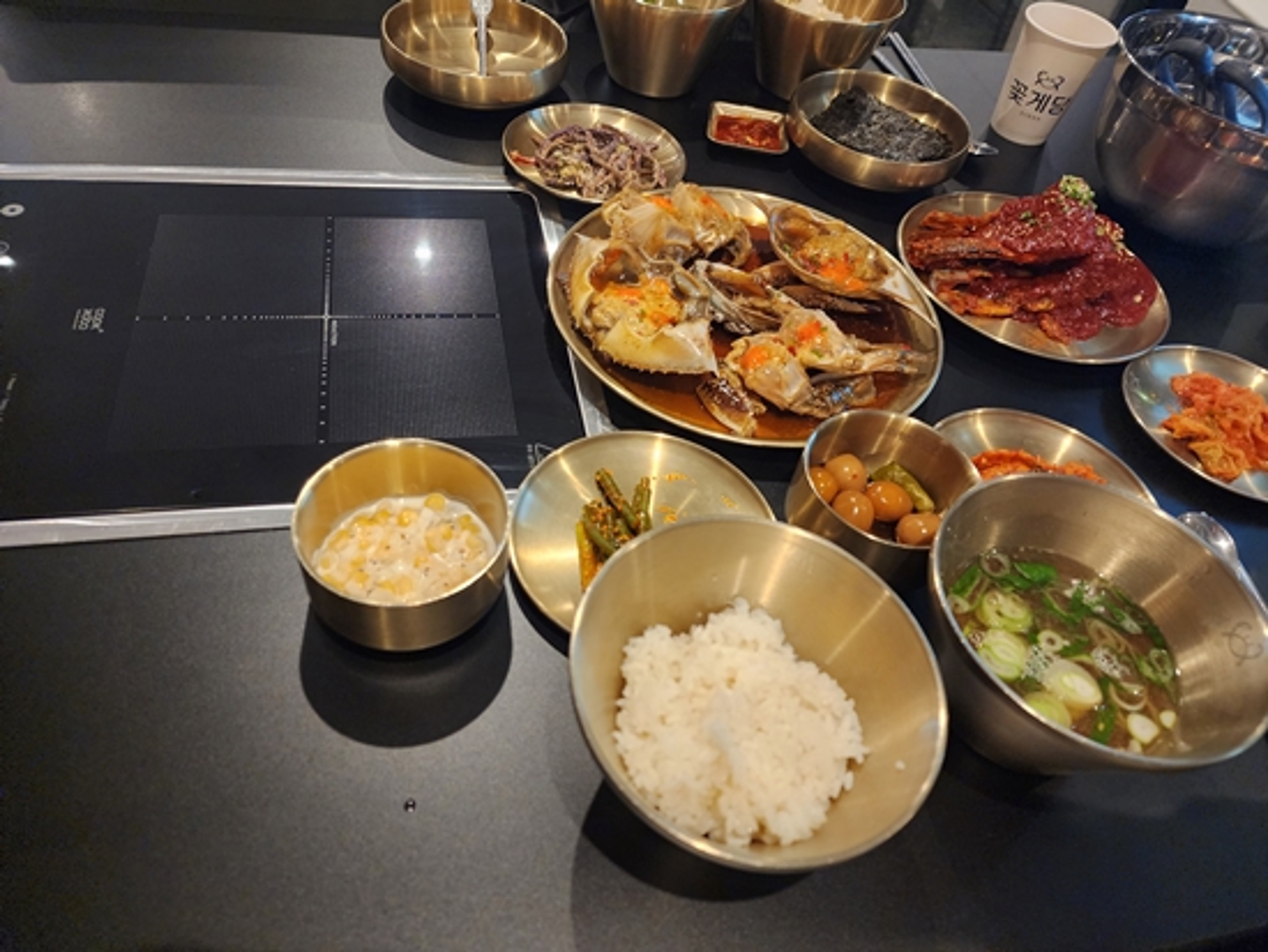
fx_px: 843
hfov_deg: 73.9
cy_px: 476
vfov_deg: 58.9
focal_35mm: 23
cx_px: 634
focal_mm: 6.4
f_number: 1.8
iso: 640
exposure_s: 1/40
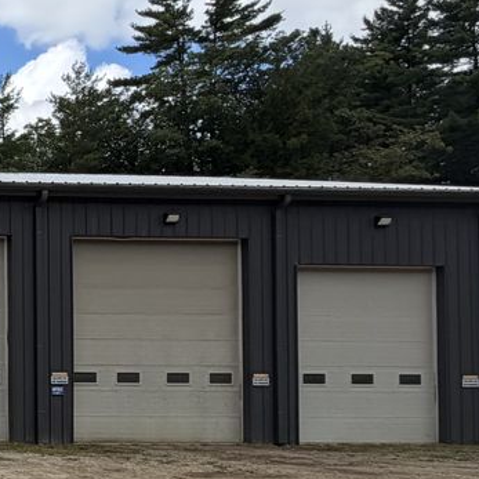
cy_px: 351
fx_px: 892
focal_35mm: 57
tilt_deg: +1.5
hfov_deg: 21.0
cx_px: -374
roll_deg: -0.4
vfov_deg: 29.6
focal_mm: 2.22
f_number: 2.2
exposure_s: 1/770
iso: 25
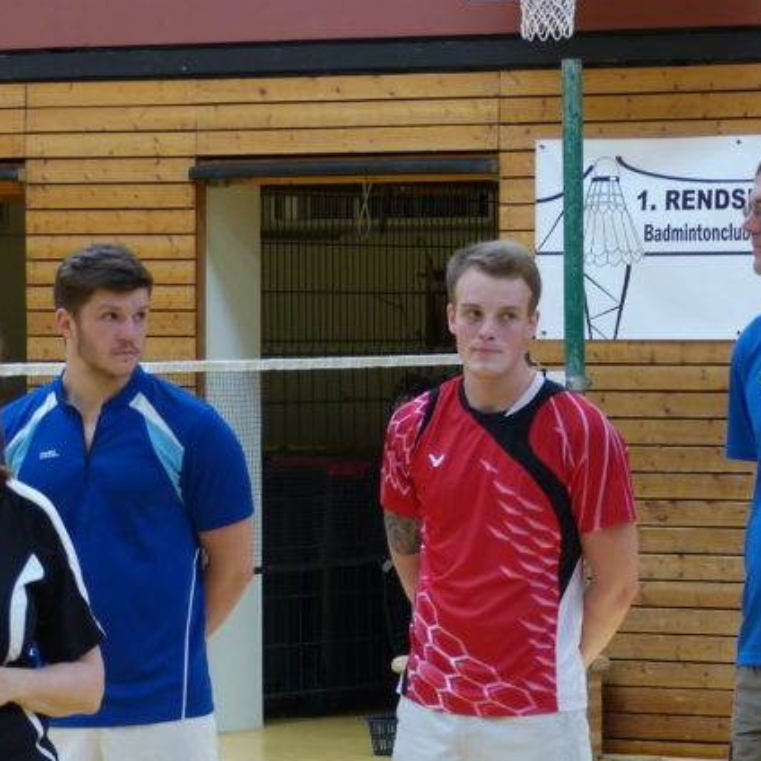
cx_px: 585
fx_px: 5522
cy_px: 643
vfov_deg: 7.9
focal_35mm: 222
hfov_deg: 7.9
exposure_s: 1/60
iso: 125
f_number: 2.8
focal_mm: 18.7
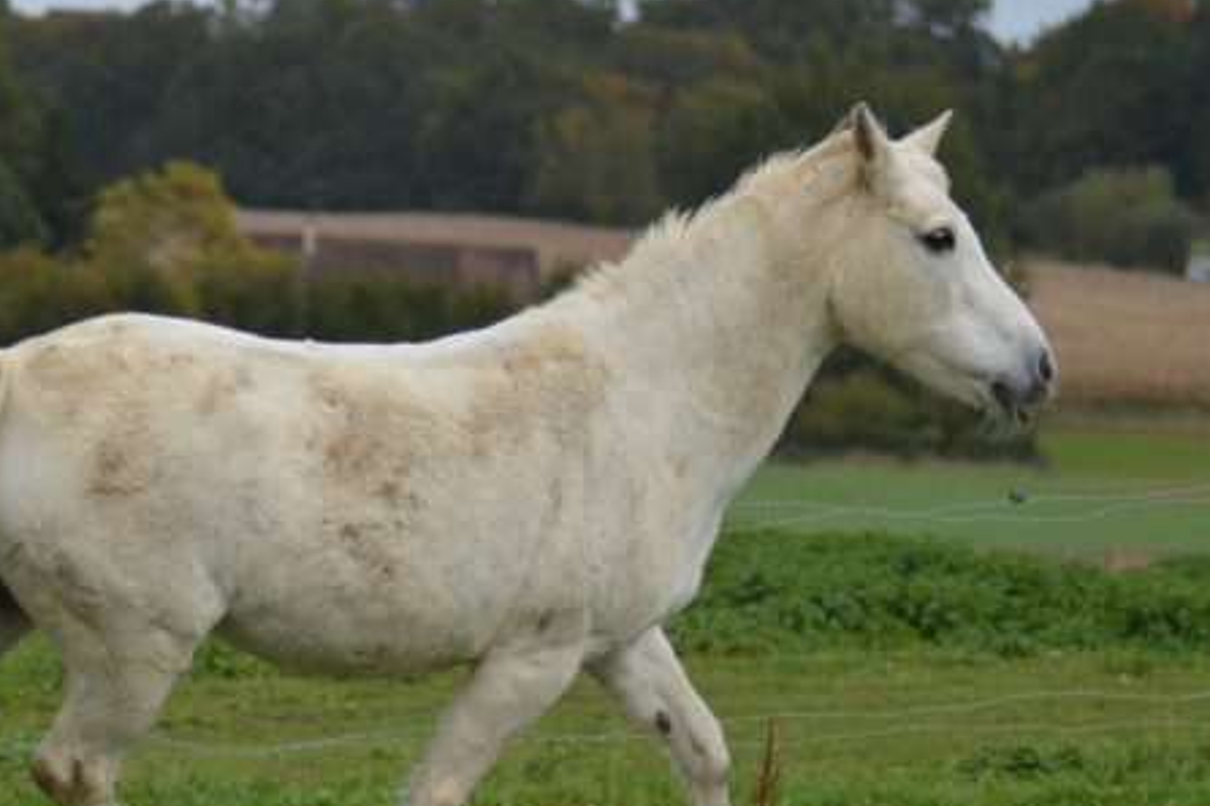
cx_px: 496
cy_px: 455
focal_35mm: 310
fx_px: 10415
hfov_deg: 6.6
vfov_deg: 4.4
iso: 400
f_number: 5
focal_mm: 120
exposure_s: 1/1250
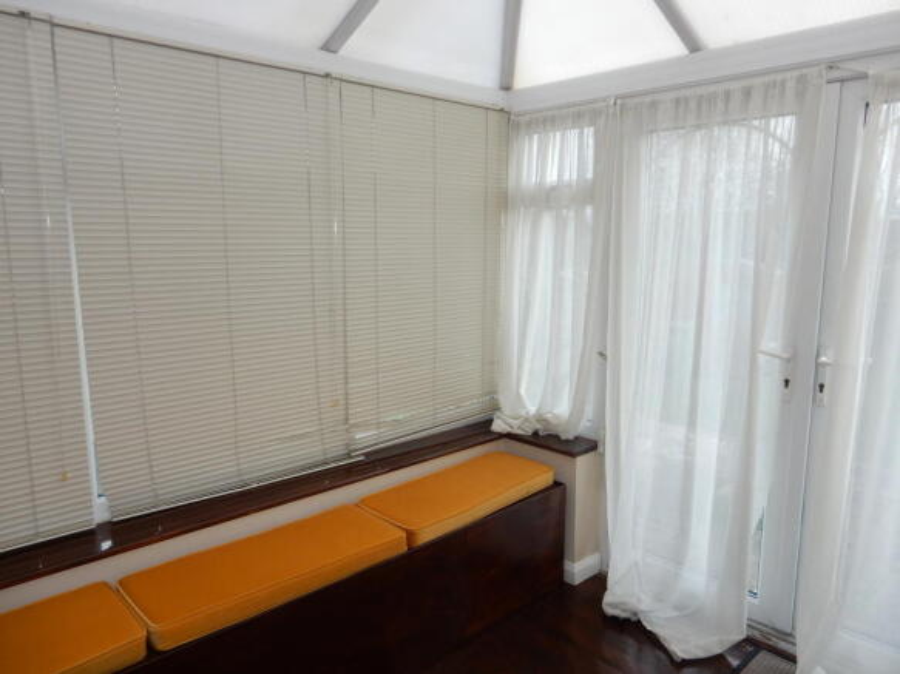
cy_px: 337
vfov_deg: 54.9
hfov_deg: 69.4
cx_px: 450
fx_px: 650
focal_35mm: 25
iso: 125
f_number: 3.7
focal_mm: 4.5
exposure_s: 1/100
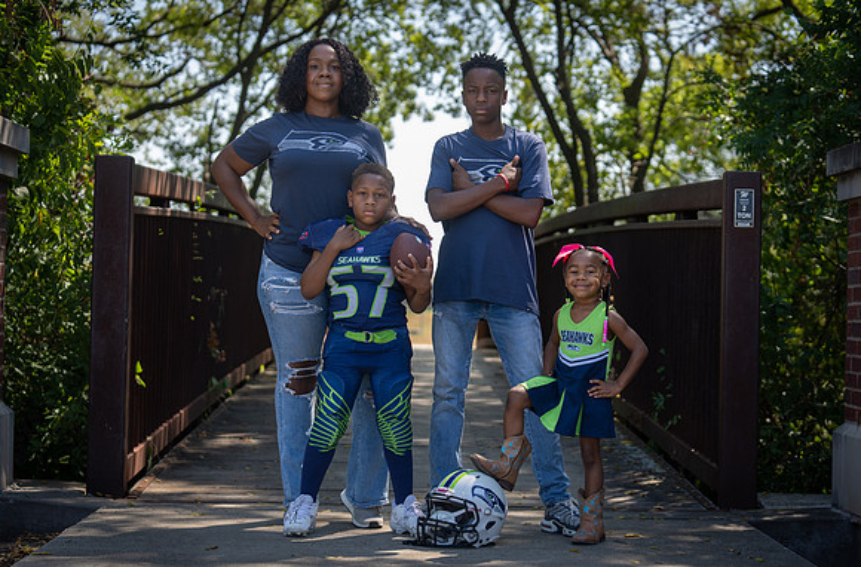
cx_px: 459
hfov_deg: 27.1
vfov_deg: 18.1
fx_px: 1784
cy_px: 306
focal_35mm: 75
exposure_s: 1/400
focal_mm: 70
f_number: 3.2
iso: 100
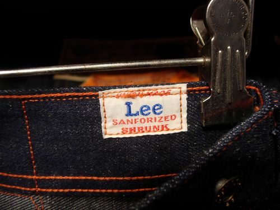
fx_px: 307
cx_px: 140
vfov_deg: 37.7
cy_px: 105
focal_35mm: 38
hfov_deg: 49.0
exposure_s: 1/5.4
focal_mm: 7.8
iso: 64
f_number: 2.8
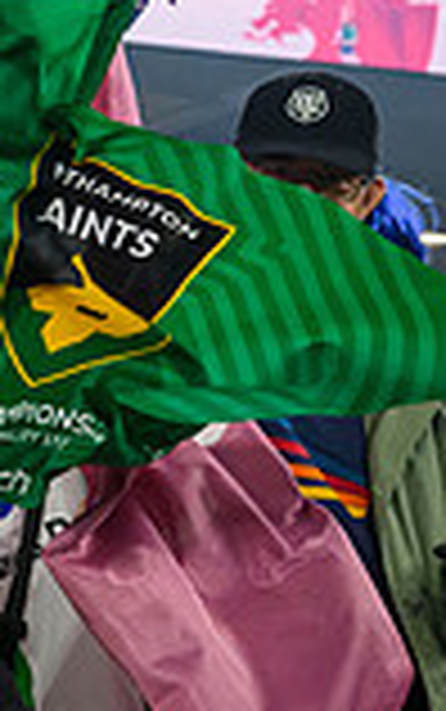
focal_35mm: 90
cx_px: -640
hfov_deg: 11.7
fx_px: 1747
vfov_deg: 22.7
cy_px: 137
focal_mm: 24
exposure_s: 1/1250
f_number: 3.2
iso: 3200
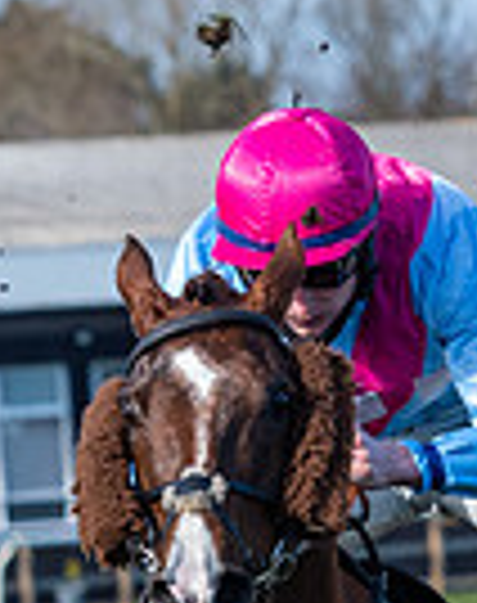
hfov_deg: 1.6
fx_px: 16578
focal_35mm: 933
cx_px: -14
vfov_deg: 2.1
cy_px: 1012
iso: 800
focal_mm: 130
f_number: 5.6
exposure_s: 1/1250
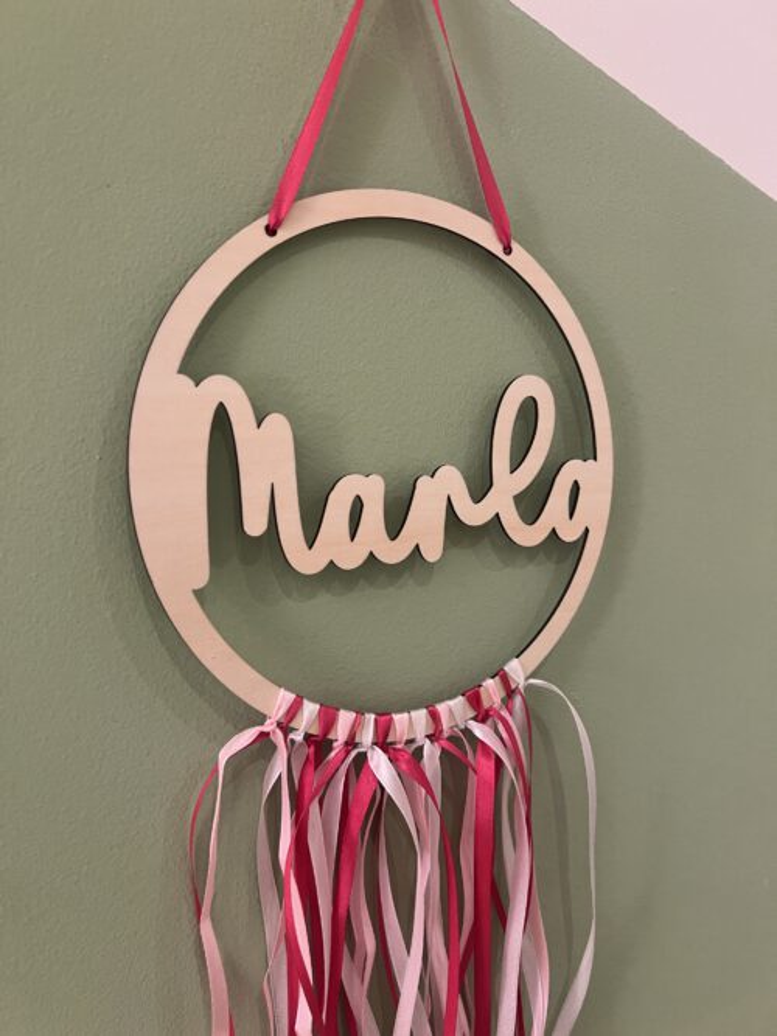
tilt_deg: -4.4
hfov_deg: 53.0
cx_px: 388
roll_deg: -0.1
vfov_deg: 67.3
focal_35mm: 26
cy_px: 518
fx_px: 778
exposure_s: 1/50
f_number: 1.5
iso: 320
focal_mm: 5.7
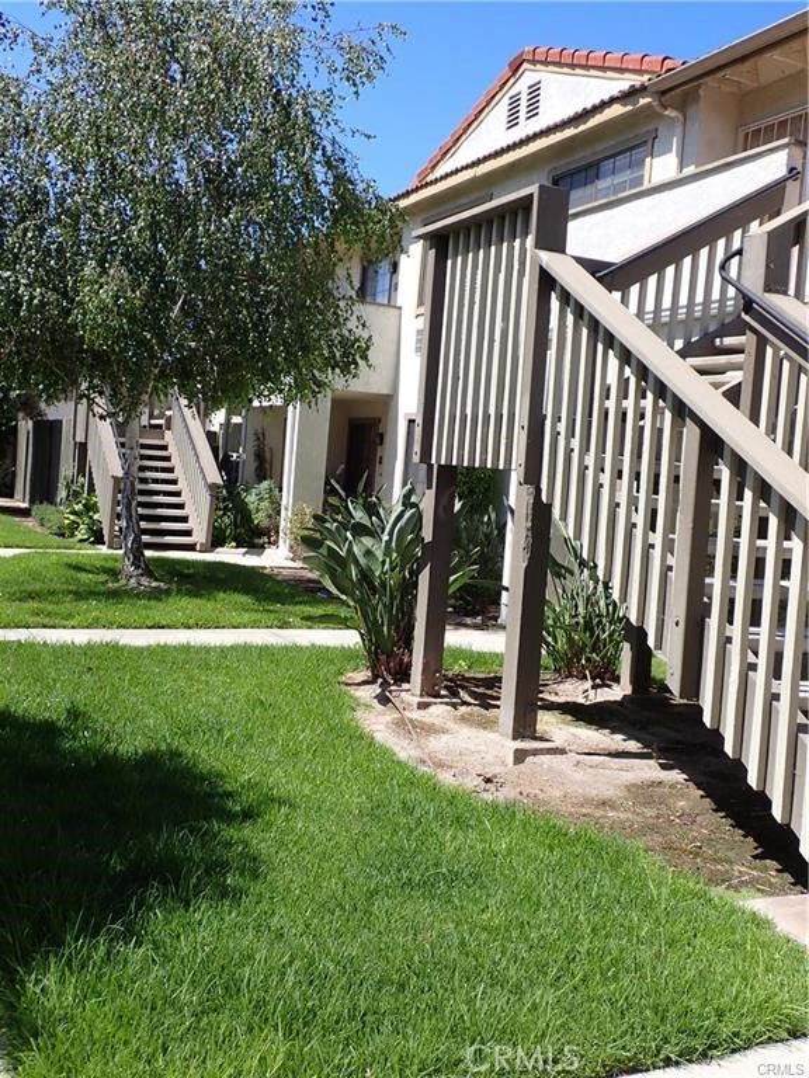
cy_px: 539
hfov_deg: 39.7
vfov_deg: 51.4
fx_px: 1122
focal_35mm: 36
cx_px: 404
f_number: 3.5
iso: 100
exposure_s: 1/640
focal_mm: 6.37
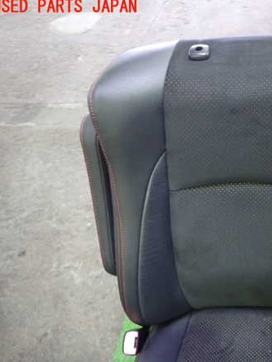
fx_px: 356
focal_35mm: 34
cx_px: 234
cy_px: 181
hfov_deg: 39.4
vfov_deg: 53.9
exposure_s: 1/25
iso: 800
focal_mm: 4.5
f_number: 2
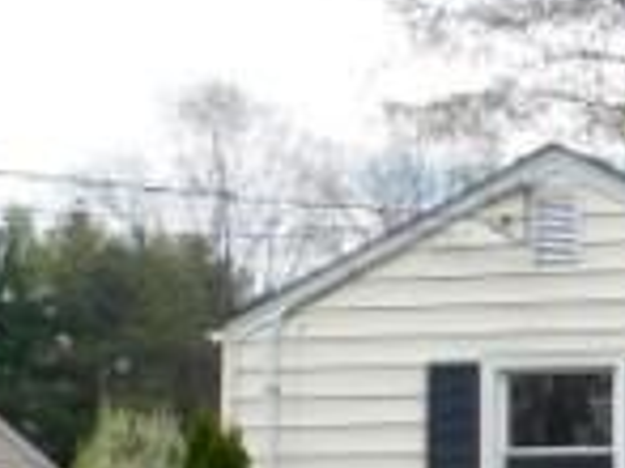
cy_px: 408
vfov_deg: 12.1
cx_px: 1301
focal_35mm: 122
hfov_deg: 13.5
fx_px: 2201
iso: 125
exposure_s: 1/640
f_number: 3.2
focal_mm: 4.9
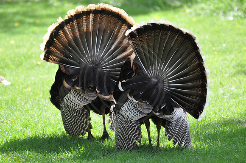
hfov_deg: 6.0
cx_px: 123
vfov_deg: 4.0
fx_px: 2354
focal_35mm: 345
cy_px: 82
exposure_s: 1/250
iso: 400
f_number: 5.3
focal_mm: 230
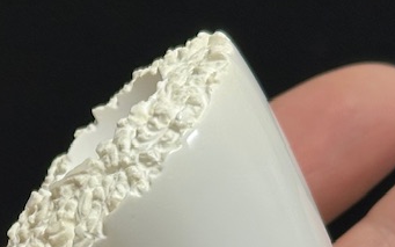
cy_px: 378
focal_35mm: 191
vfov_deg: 6.8
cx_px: -139
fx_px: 2056
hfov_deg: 10.7
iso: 50
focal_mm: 6.86
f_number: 1.78
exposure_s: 1/146
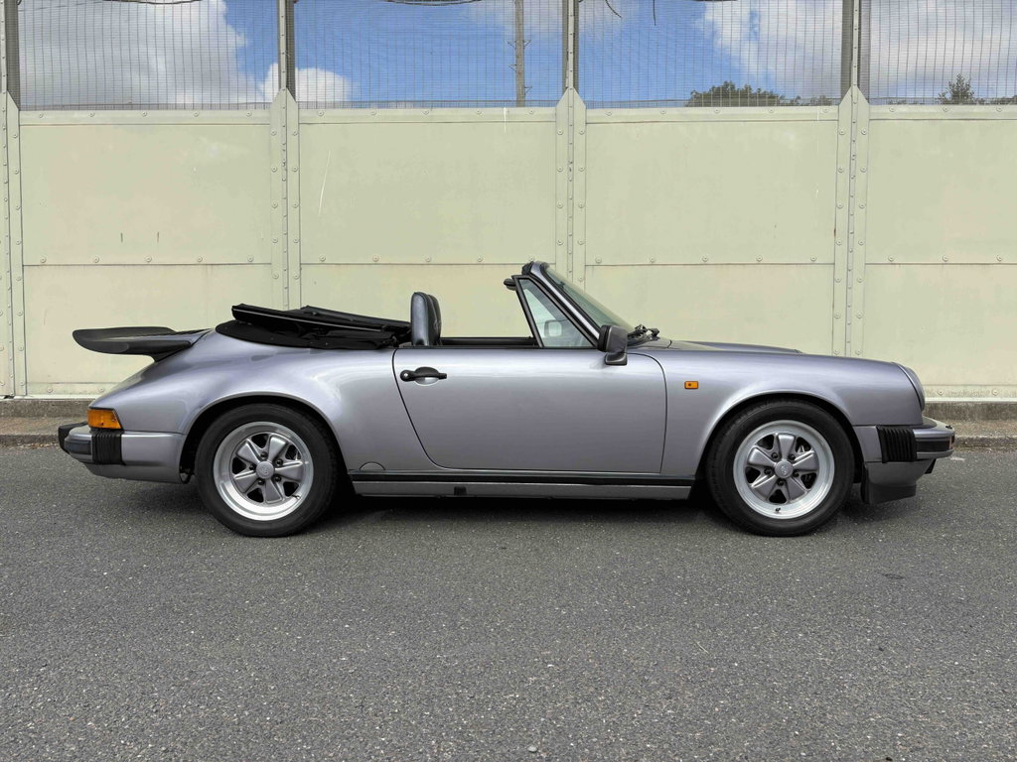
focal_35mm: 26
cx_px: 508
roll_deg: +0.6
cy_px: 381
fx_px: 764
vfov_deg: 53.1
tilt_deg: -2.7
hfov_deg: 67.3
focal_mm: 5.96
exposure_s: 1/3279
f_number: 1.6
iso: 50
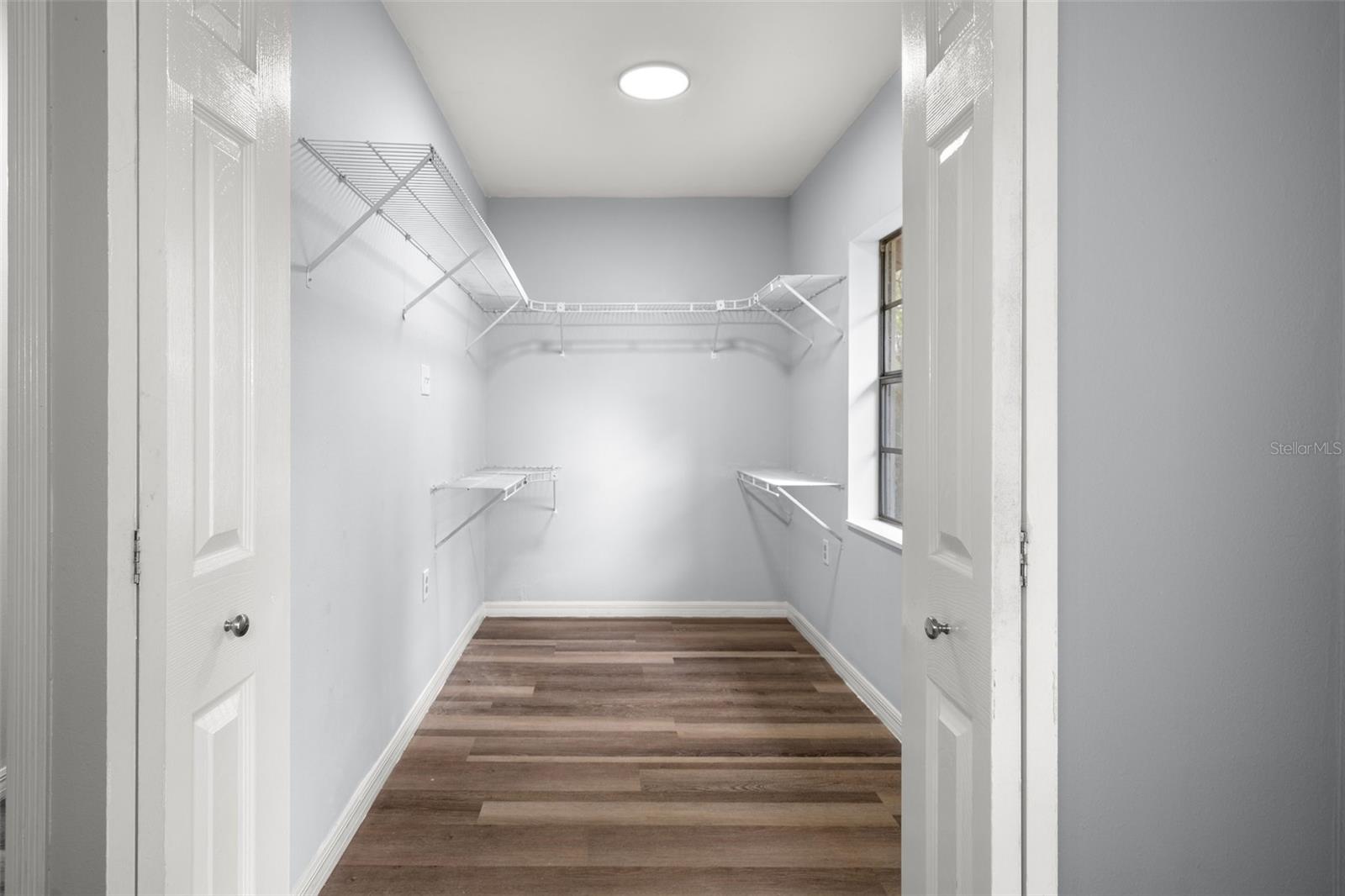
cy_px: 448
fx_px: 635
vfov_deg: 70.4
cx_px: 672
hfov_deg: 93.3
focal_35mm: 17
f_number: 8
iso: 320
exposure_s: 1.6
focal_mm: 17
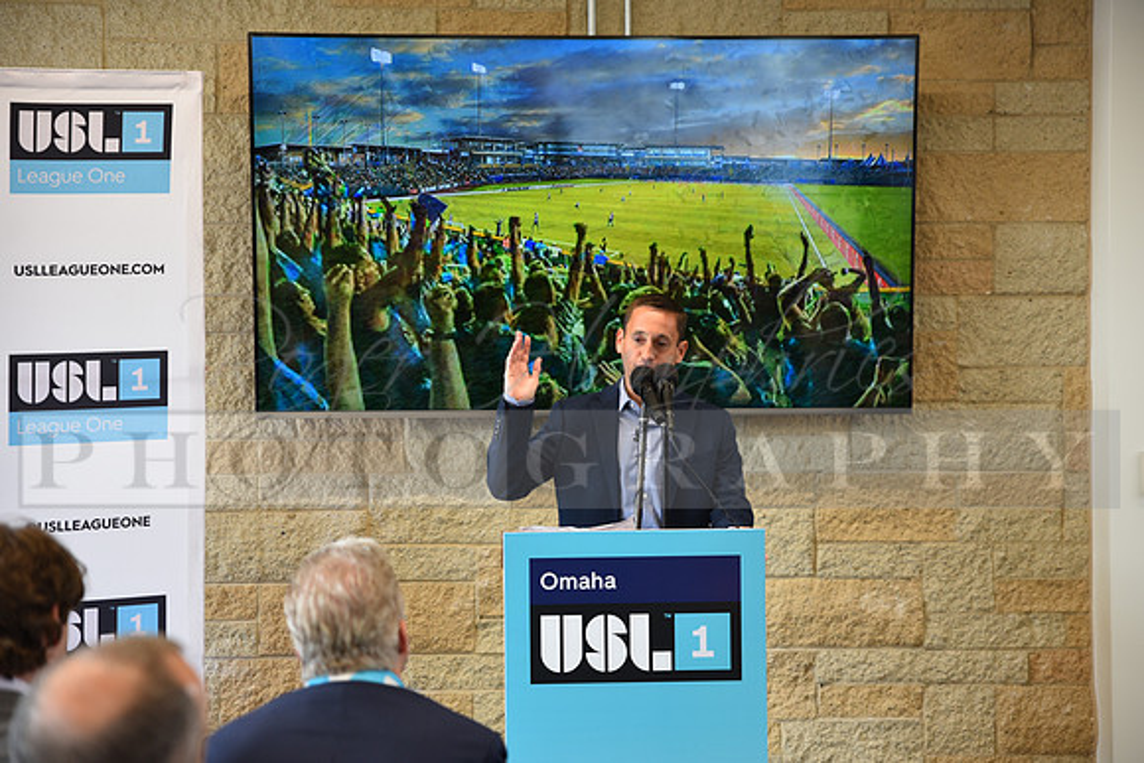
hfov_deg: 28.8
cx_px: 572
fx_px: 2225
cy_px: 382
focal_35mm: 70
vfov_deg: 19.5
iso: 400
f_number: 2.8
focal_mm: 70
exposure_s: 1/60
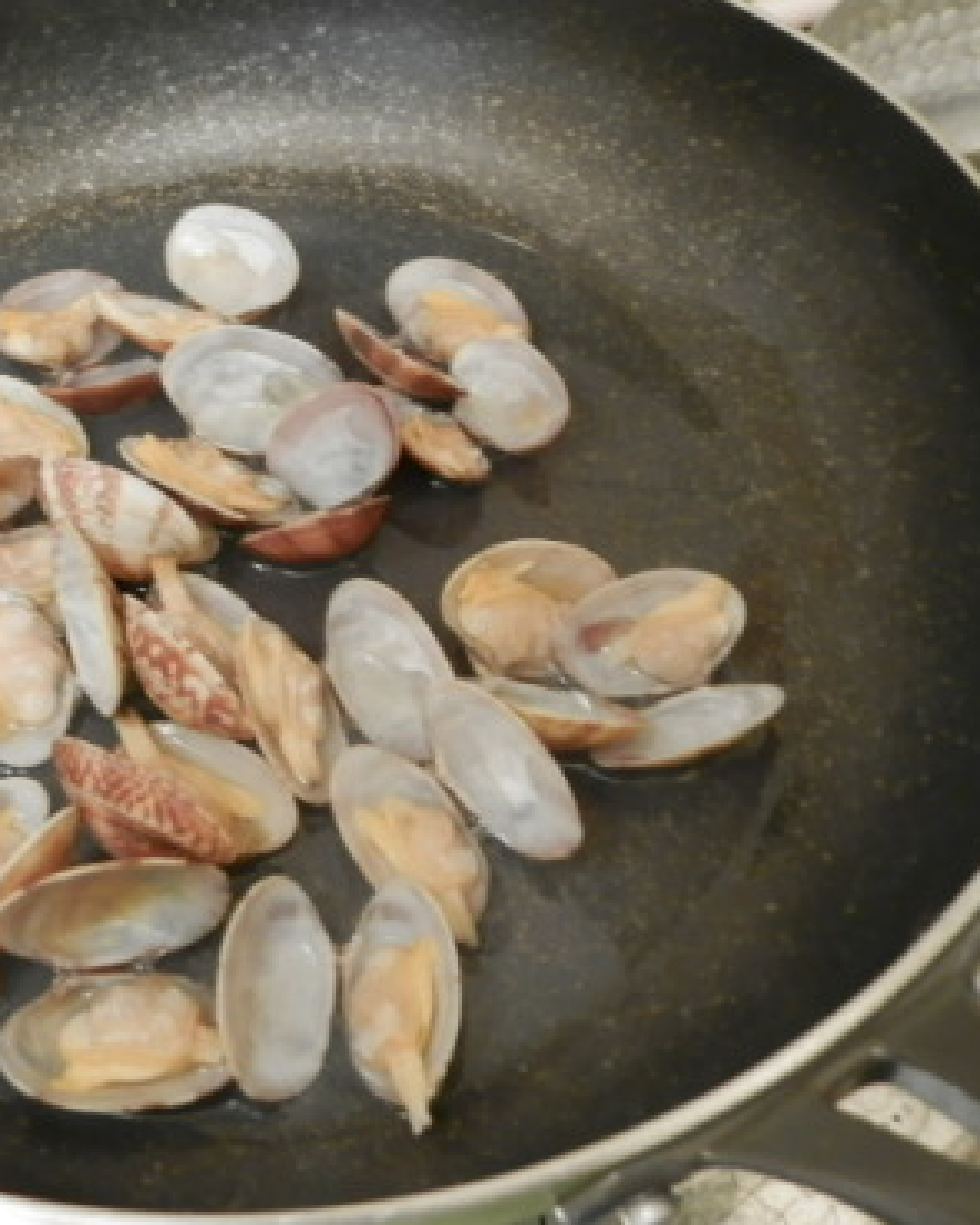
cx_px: 233
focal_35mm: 41
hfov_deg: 35.6
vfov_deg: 44.8
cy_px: 606
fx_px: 1487
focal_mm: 5.5
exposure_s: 1/5
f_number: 3.2
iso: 400
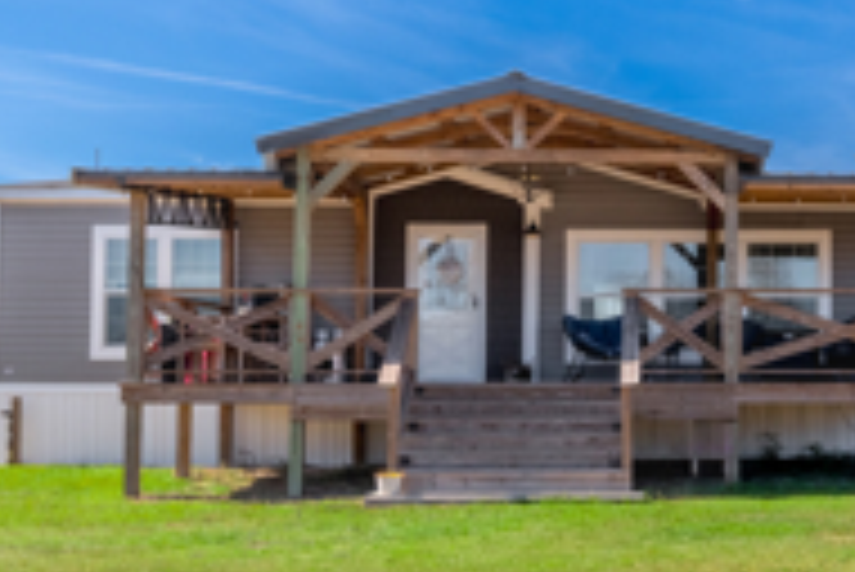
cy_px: 311
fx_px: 1402
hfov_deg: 33.1
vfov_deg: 23.0
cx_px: 659
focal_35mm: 59
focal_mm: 25
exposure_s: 1/5000
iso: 400
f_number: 9
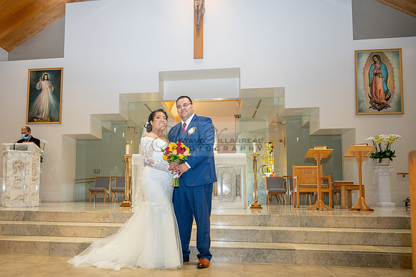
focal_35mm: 30
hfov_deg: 61.8
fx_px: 344
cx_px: 166
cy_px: 166
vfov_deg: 43.7
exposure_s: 1/160
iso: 2500
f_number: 4
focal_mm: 24
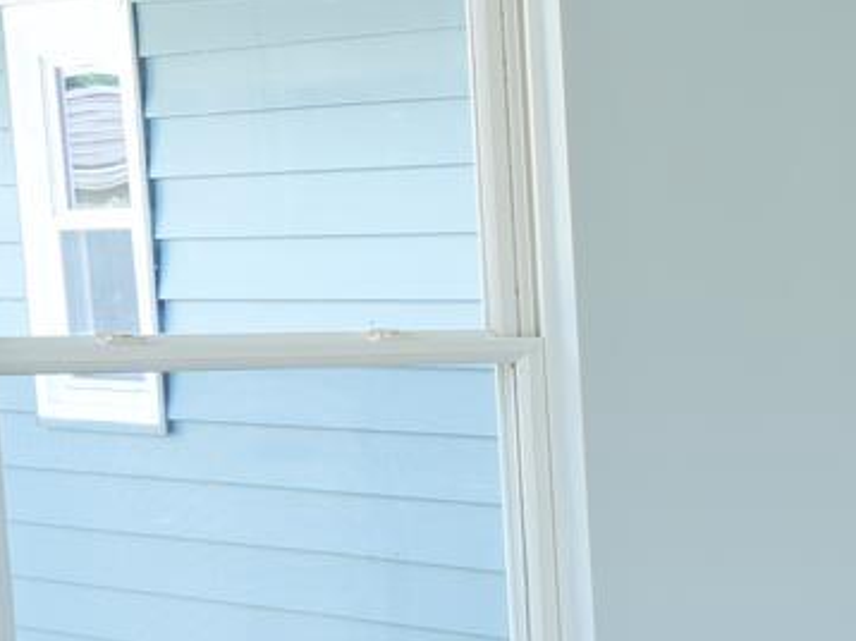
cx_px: 2274
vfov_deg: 13.3
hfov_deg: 12.4
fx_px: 2718
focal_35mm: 110
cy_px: 592
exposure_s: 1/10
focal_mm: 20
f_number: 8
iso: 100
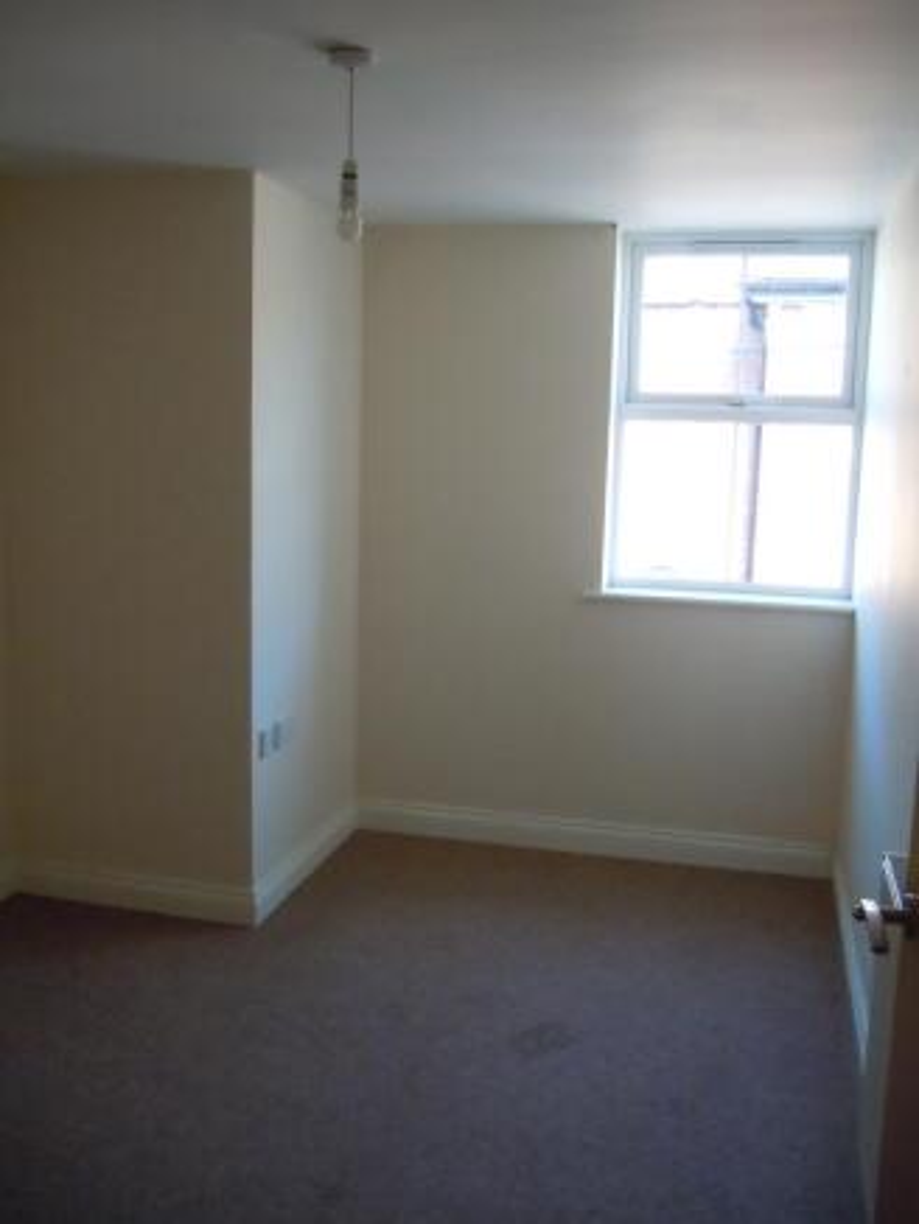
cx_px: 460
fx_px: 1203
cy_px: 612
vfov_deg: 53.9
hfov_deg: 41.8
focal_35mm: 34
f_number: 3.6
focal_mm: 6.2
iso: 640
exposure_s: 1/125
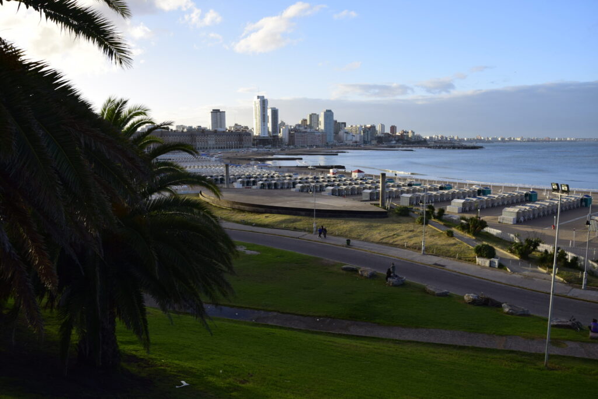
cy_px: 200
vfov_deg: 47.9
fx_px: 449
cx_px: 299
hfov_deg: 67.4
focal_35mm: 27
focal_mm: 18
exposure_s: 1/160
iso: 200
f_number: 7.1
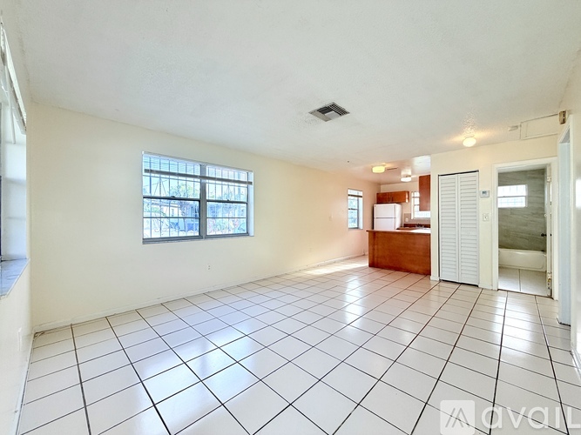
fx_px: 235
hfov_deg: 102.1
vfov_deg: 85.7
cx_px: 290
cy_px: 218
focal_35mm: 14
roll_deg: +0.2
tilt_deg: +0.2
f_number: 2.2
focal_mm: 2.22
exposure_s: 1/120
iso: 100
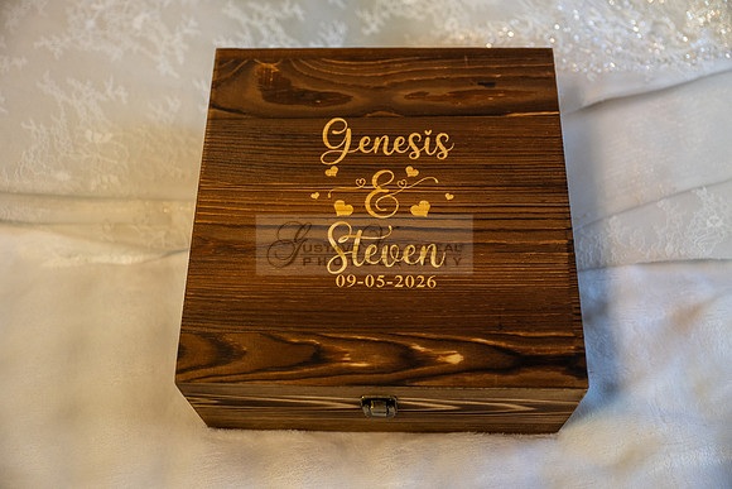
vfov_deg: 33.4
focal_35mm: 40
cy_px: 244
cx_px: 366
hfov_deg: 48.4
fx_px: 813
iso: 800
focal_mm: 40
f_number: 2.8
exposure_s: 1/200
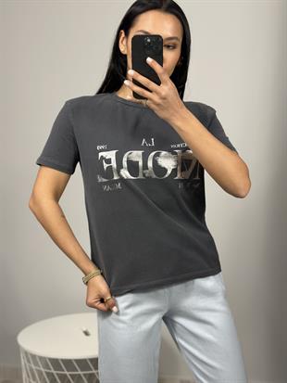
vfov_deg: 39.6
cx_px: 144
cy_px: 192
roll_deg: +0.1
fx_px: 530
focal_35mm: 48
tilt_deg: -27.5
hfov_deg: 30.3
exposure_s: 1/100
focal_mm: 6.86
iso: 125
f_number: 1.78
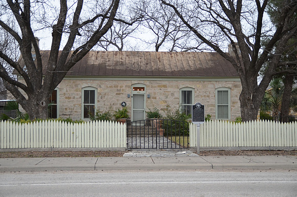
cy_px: 98
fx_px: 395
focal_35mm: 48
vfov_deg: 27.9
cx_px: 148
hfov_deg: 41.2
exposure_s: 1/60
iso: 640
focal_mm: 32
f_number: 4
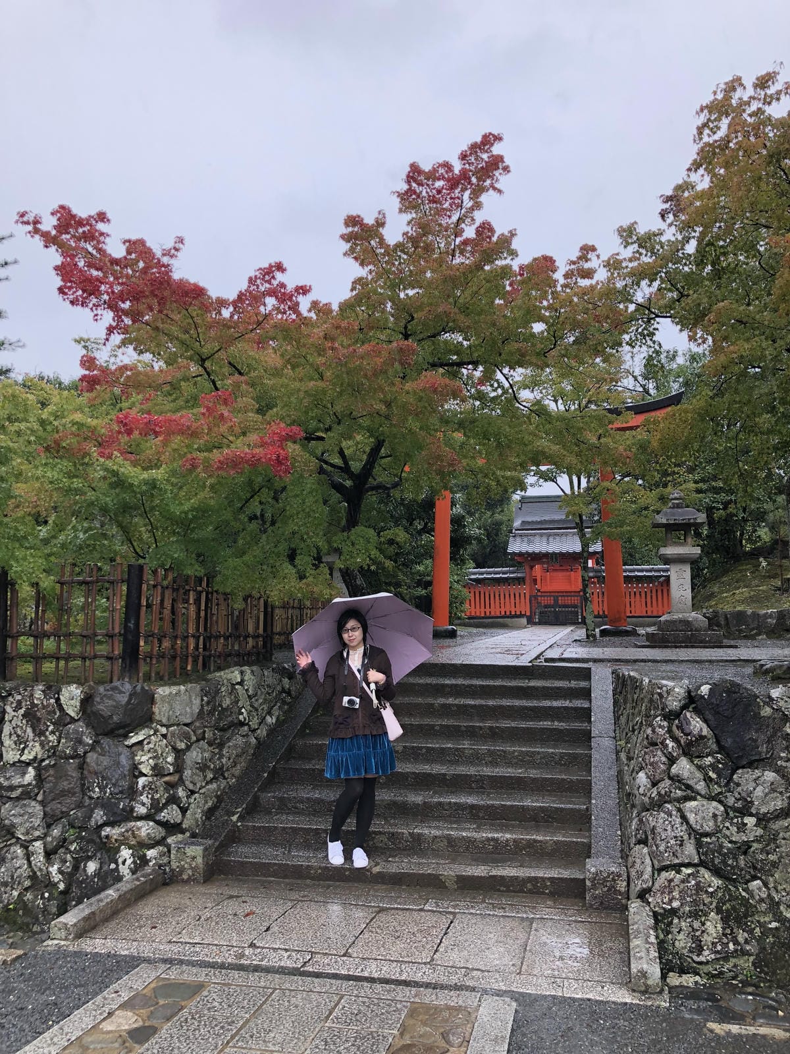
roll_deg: -0.4
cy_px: 527
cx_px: 395
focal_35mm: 29
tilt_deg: +7.5
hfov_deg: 48.2
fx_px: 882
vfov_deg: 61.7
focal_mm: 3.99
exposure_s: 1/120
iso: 32
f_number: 1.8
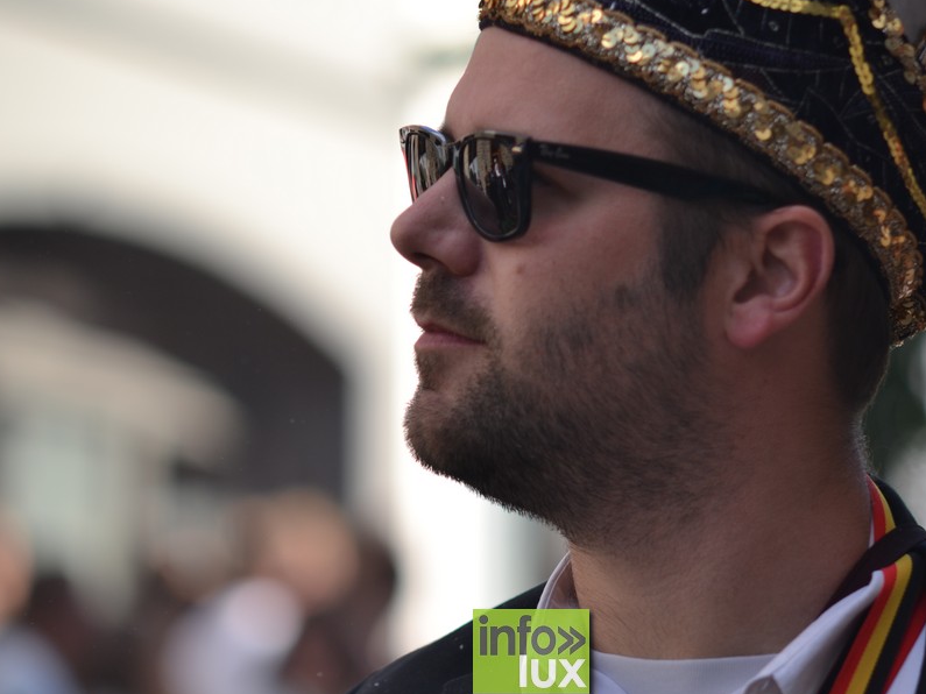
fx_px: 5964
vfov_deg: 6.7
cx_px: 531
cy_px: 306
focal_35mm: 223
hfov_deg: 8.9
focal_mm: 120
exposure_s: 1/640
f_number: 2.8
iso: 100
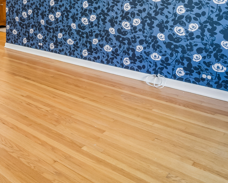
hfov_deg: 38.9
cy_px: -8
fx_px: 270
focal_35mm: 40
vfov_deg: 33.5
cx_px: -14
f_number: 8
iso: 400
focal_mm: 16
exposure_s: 1/20
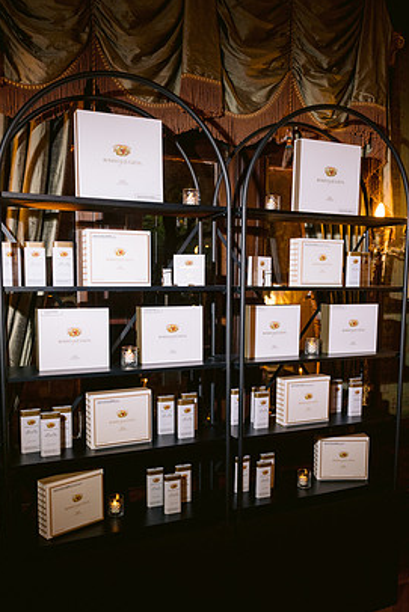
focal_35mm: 31
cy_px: 335
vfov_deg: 60.2
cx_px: 198
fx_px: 528
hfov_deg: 42.4
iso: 400
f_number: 4
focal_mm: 28
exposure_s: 1/80
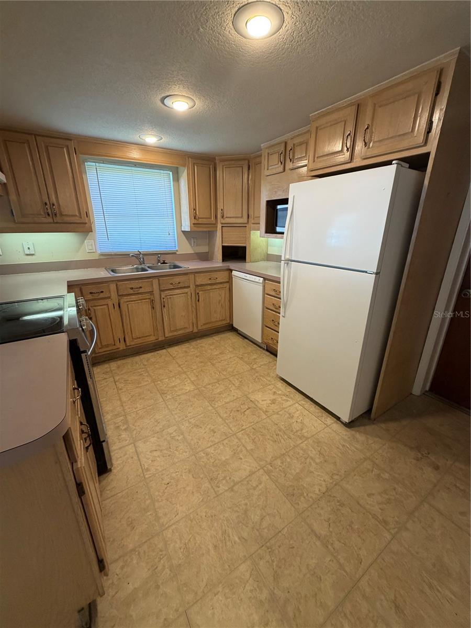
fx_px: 254
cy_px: 314
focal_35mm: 14
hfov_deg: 85.7
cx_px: 236
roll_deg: -0.1
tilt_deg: -19.9
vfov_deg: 102.1
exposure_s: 1/60
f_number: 2.2
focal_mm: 2.22
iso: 200
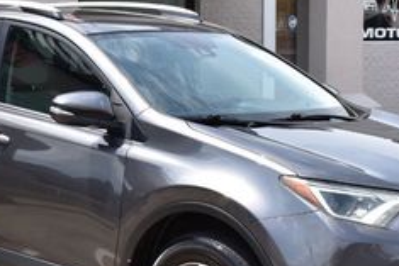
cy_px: 76
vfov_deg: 12.9
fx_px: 1176
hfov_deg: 18.6
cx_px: -24
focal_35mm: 106
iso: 400
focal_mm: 26
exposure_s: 1/400
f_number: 11
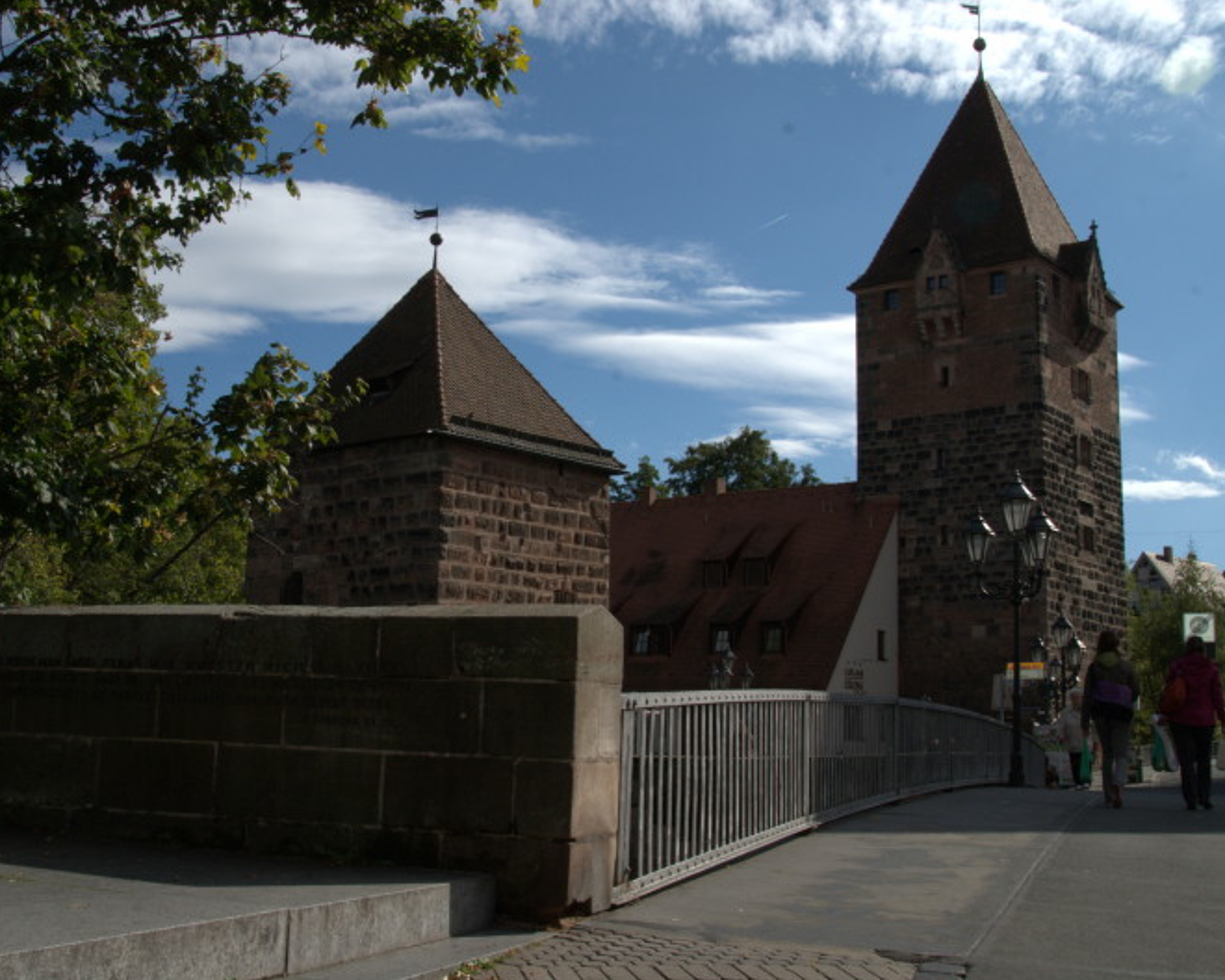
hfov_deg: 44.7
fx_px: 1486
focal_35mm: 41
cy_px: 490
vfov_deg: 36.5
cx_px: 523
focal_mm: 24
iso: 200
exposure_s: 1/200
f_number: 16
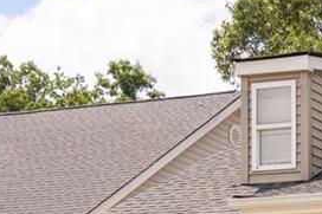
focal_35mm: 132
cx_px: 537
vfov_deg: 10.0
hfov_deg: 14.1
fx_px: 1180
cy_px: 336
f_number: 7.1
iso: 250
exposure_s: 1/1250
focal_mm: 35
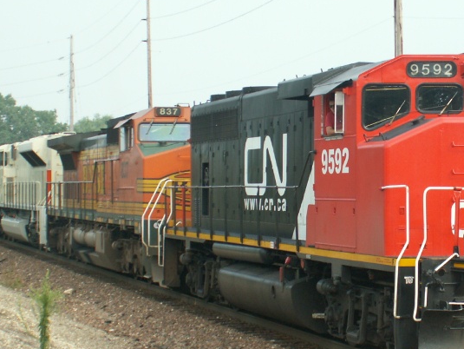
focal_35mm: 109
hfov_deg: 17.8
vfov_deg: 13.6
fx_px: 1462
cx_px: 388
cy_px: 220
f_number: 3.2
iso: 50
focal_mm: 9.43
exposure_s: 1/250
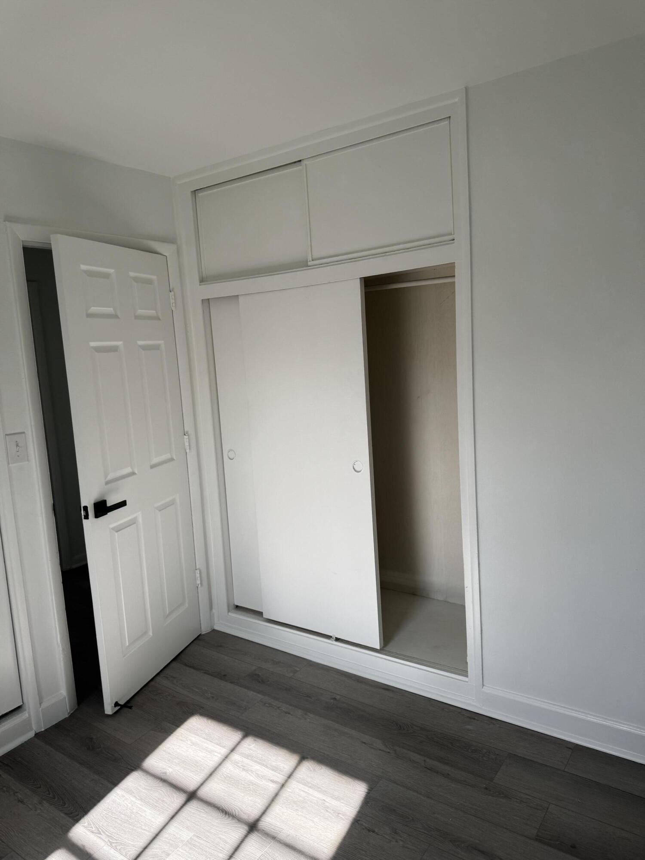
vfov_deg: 71.6
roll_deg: +5.6
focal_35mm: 24
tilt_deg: -2.1
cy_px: 430
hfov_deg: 56.8
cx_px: 322
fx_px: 596
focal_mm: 6.76
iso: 80
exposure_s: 1/633
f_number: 1.78
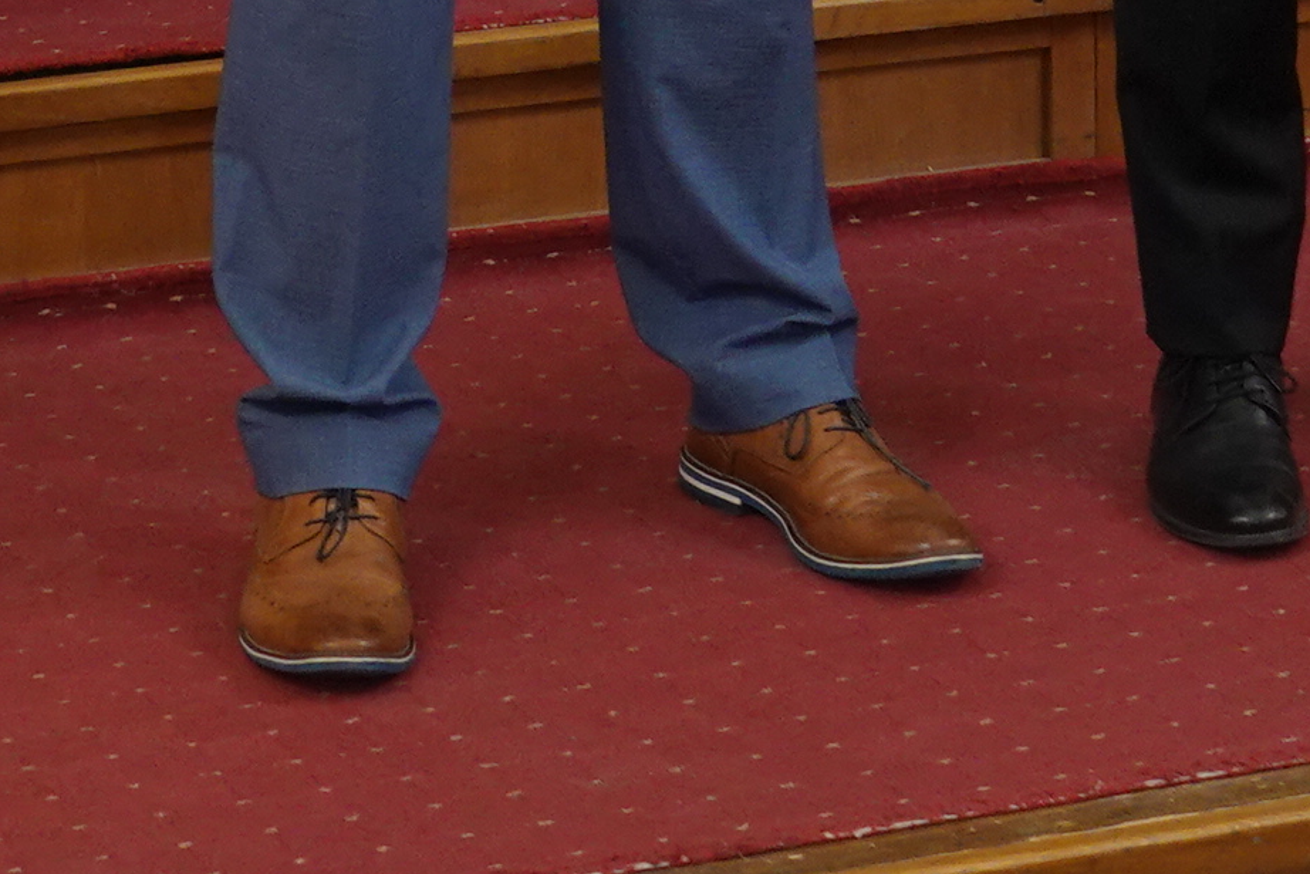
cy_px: -937
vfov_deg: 8.3
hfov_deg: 13.2
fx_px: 5677
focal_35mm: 156
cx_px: 509
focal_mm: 13.7
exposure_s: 1/20
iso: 800
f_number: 3.2
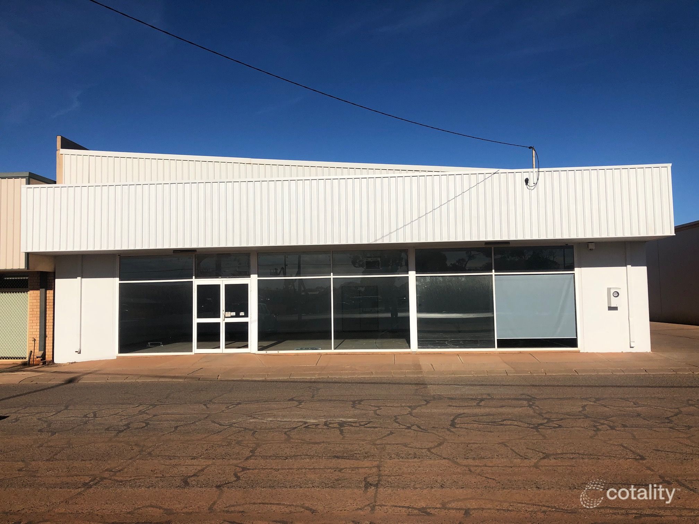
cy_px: 262
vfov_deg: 49.7
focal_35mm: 28
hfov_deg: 63.4
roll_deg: +2.8
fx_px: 565
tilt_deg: +2.8
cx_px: 350
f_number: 1.8
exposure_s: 1/5348
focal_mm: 4
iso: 20
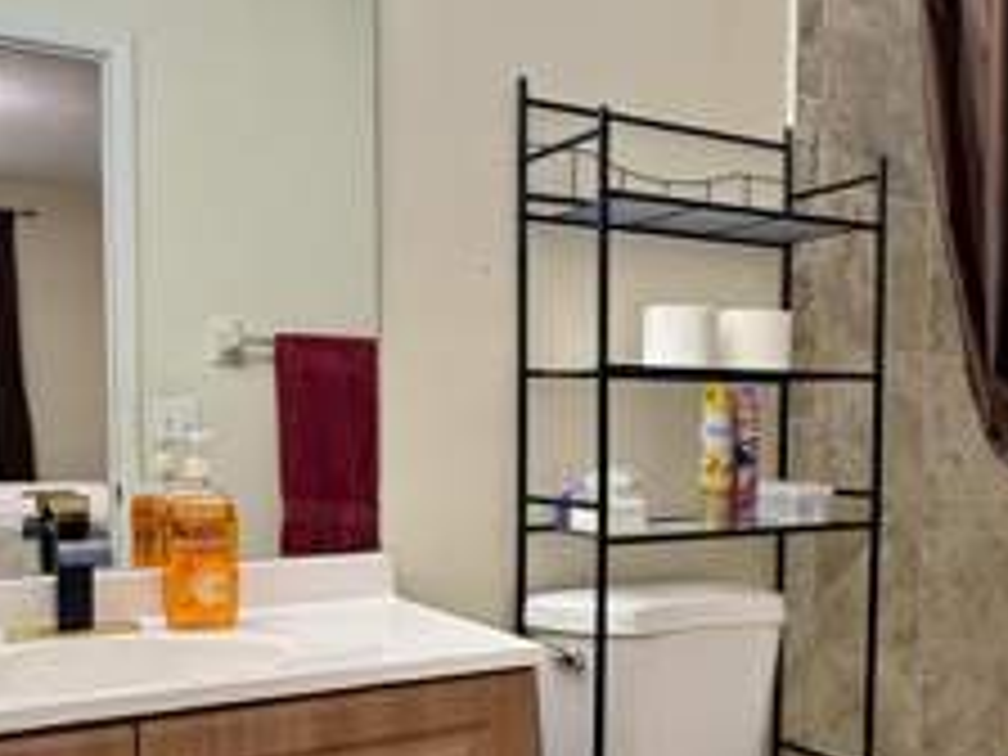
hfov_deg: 46.7
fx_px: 1165
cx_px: 562
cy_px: 495
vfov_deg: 35.7
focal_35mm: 40
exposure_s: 1/120
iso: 320
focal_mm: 2.22
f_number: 2.2
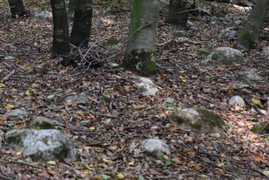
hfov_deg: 17.1
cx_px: 129
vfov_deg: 11.4
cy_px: 41
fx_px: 897
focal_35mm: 120
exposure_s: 1/60
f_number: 4.5
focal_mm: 40
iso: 1600
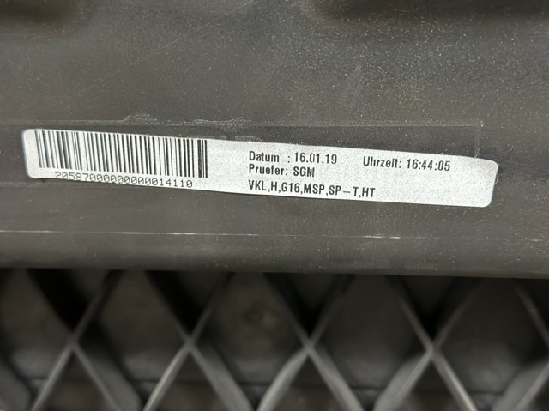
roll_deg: +0.5
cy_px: 206
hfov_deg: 39.7
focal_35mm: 48
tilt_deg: -18.2
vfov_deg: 30.2
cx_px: 274
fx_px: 761
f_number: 1.78
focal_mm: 6.86
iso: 500
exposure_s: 1/33
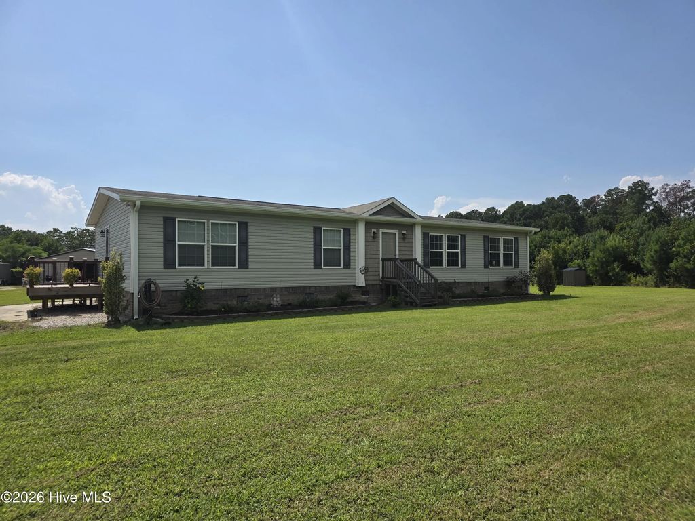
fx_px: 462
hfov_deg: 73.9
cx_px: 348
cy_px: 260
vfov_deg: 58.9
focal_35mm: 23
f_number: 1.7
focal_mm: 6.3
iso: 50
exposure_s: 1/7944
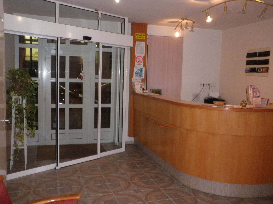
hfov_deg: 51.4
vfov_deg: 39.7
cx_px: 136
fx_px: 284
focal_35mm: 36
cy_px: 102
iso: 320
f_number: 3.5
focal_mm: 6.3
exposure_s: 1/30
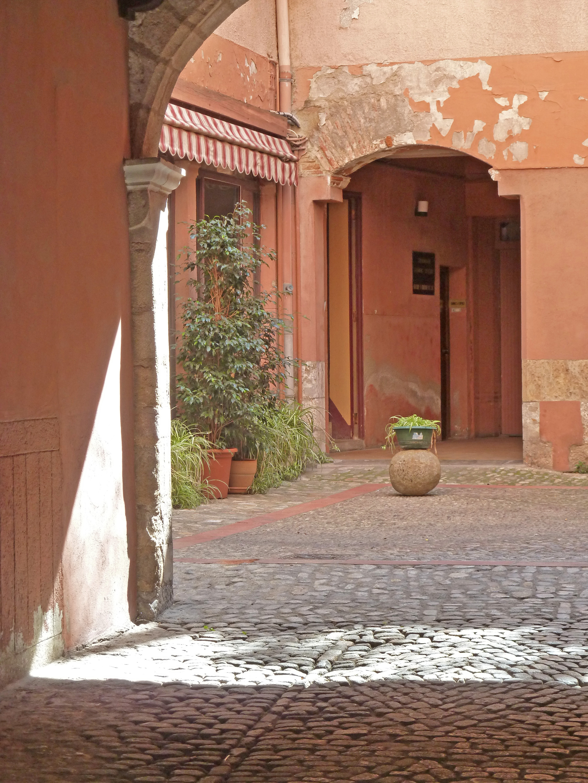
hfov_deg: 15.4
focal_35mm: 96
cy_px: 392
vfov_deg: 20.4
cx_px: 294
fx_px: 2174
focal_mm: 15.8
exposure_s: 1/50
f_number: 4.3
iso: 200
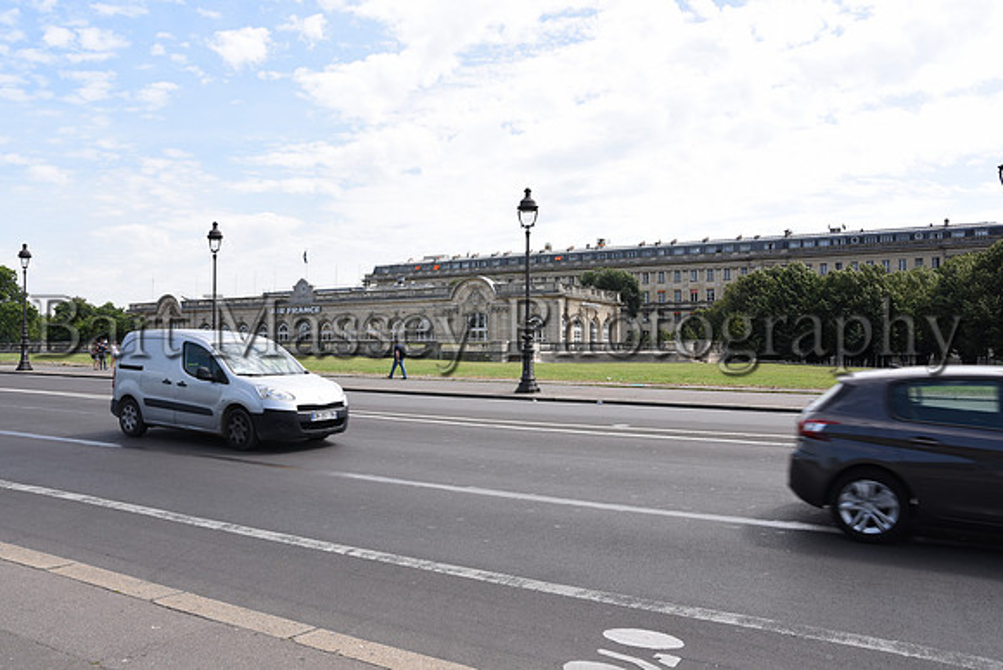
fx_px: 780
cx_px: 502
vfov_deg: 46.4
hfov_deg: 65.5
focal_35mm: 28
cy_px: 335
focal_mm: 28
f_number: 11
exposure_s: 1/160
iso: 200
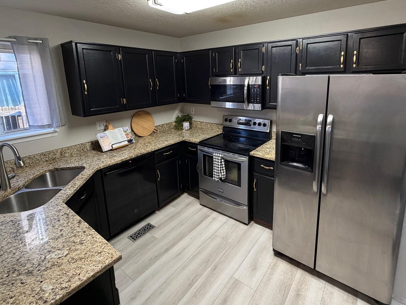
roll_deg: +1.9
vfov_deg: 70.6
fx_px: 211
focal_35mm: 18
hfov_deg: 87.5
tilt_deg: -10.4
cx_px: 223
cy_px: 117
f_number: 2.2
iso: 250
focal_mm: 2.22
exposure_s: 1/60
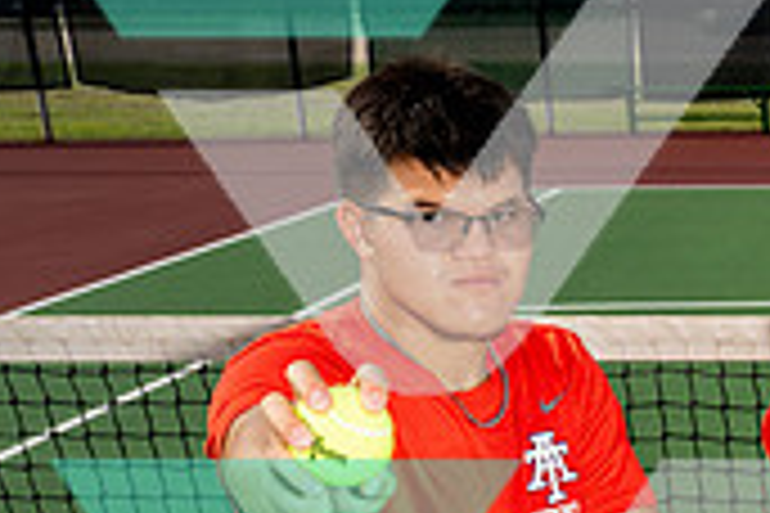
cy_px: 700
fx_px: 2032
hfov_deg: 18.6
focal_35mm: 95
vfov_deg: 13.8
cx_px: 1198
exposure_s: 1/400
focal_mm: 28
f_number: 5.6
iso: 100
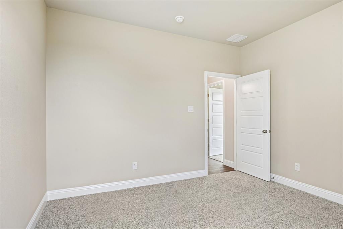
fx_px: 181
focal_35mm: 19
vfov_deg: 64.5
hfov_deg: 86.9
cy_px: 114
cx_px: 172
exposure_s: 1/40
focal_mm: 19
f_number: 8
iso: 400
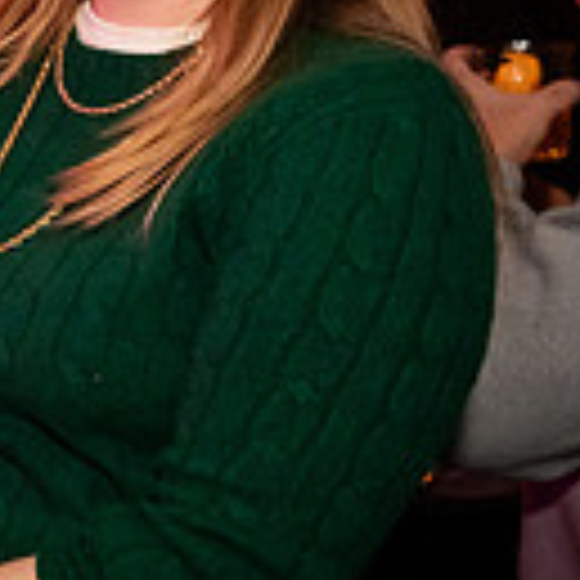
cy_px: 236
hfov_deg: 14.6
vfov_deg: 17.6
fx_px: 1877
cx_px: -567
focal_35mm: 99
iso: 3200
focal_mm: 25
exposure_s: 1/100
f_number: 3.2
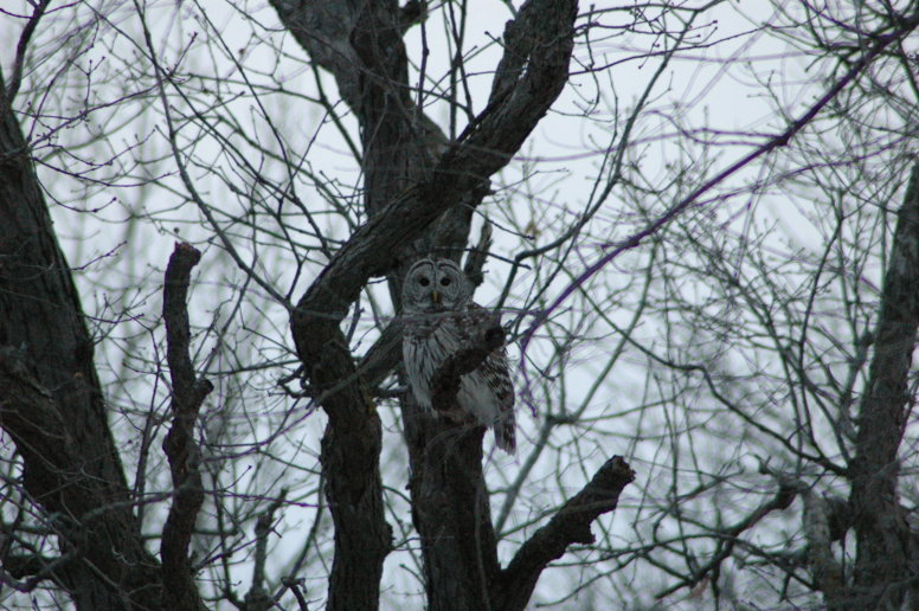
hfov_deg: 4.6
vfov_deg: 3.0
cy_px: 306
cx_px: 460
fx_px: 11478
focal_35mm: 450
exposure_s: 1/125
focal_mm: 300
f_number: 6.3
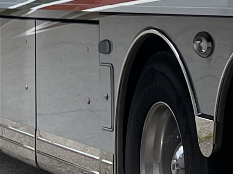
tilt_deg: +11.1
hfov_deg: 9.9
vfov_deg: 7.0
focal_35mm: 193
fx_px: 1299
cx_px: 359
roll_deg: +2.7
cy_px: -306
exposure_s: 1/3861
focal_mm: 4.2
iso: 32
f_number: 1.6
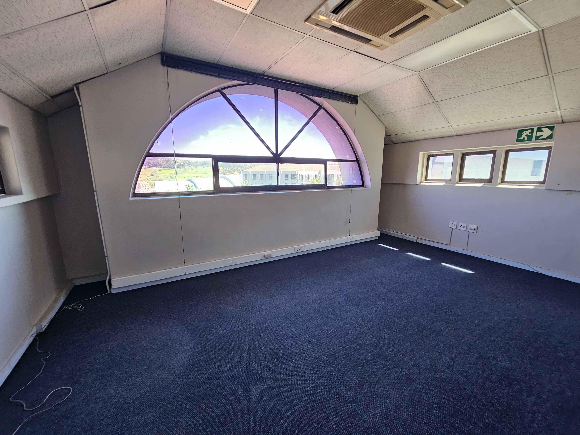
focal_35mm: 13
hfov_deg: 106.2
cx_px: 290
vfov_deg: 89.9
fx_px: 218
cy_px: 218
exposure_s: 1/50
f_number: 2.2
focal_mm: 2.2
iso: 100
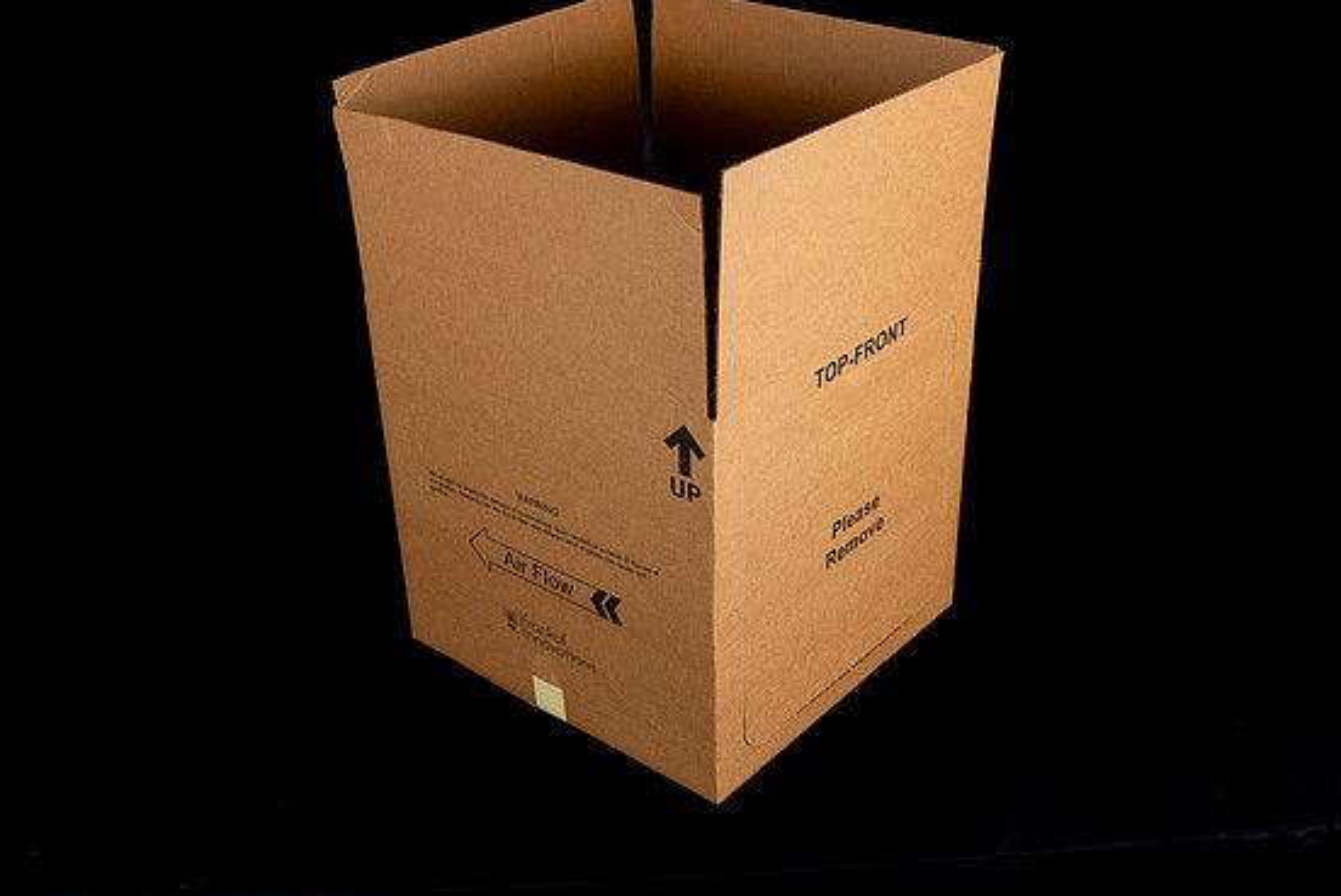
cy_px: 429
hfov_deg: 46.4
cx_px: 670
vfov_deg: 31.9
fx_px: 1566
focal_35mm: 42
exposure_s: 1/125
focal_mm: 40
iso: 160
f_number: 8
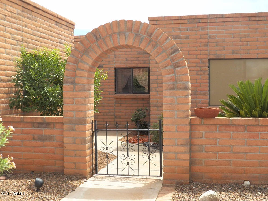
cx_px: 134
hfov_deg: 42.9
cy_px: 100
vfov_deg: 32.9
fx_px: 341
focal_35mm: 44
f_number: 4
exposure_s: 1/500
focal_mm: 7.9
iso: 125
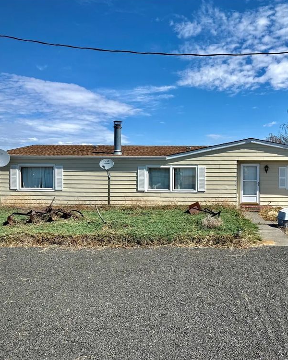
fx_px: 341
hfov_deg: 44.9
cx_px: 199
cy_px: 182
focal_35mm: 32
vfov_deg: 55.7
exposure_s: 1/6711
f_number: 1.78
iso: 80
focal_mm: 6.76
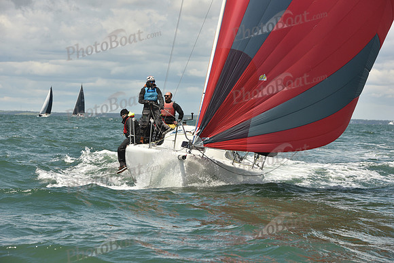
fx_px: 1806
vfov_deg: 8.3
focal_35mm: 165
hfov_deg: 12.4
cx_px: 197
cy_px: 132
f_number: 11
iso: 320
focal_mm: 165
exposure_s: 1/800
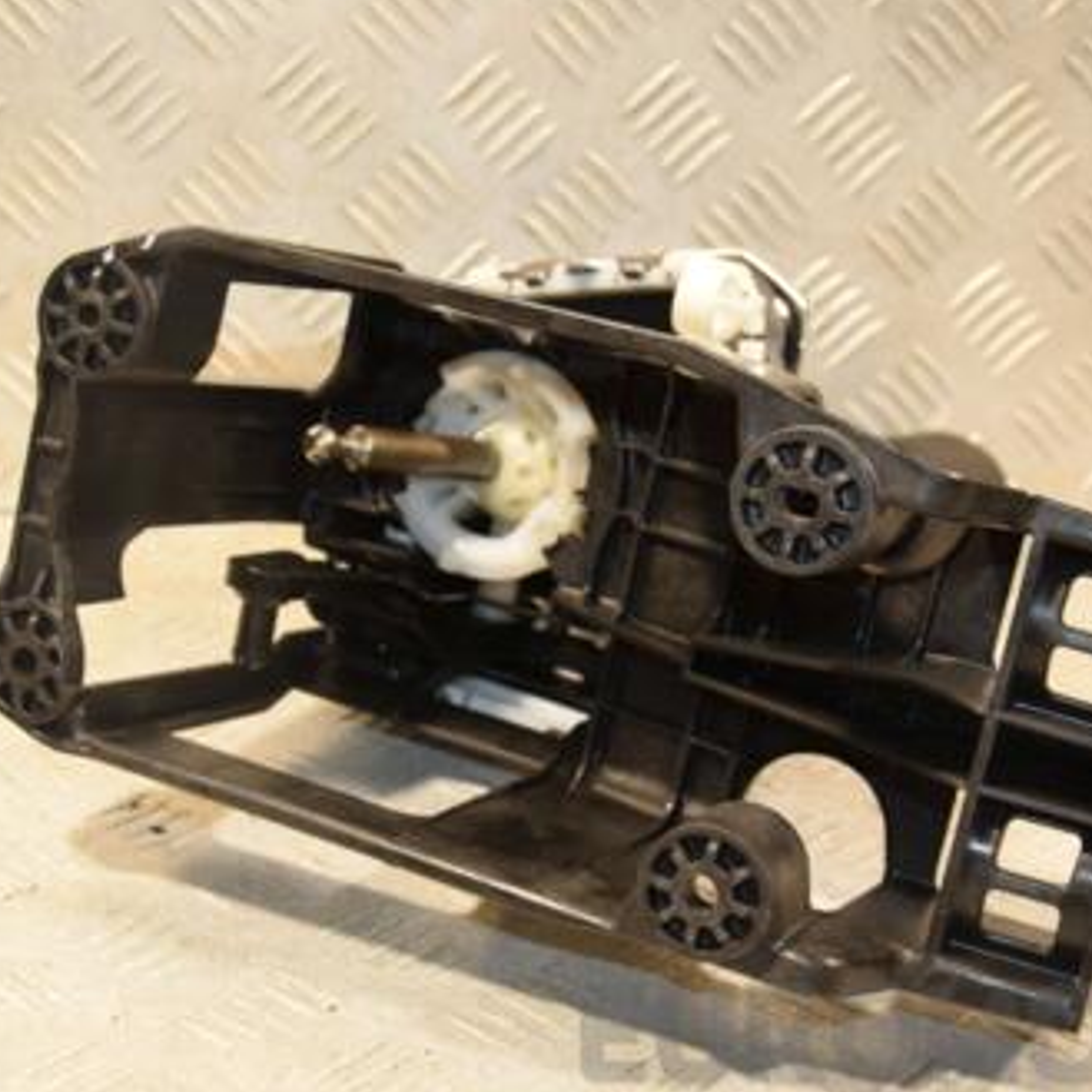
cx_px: 518
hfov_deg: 26.5
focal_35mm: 65
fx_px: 2320
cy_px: 591
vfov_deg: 26.5
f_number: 5
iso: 800
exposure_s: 1/200
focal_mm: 28
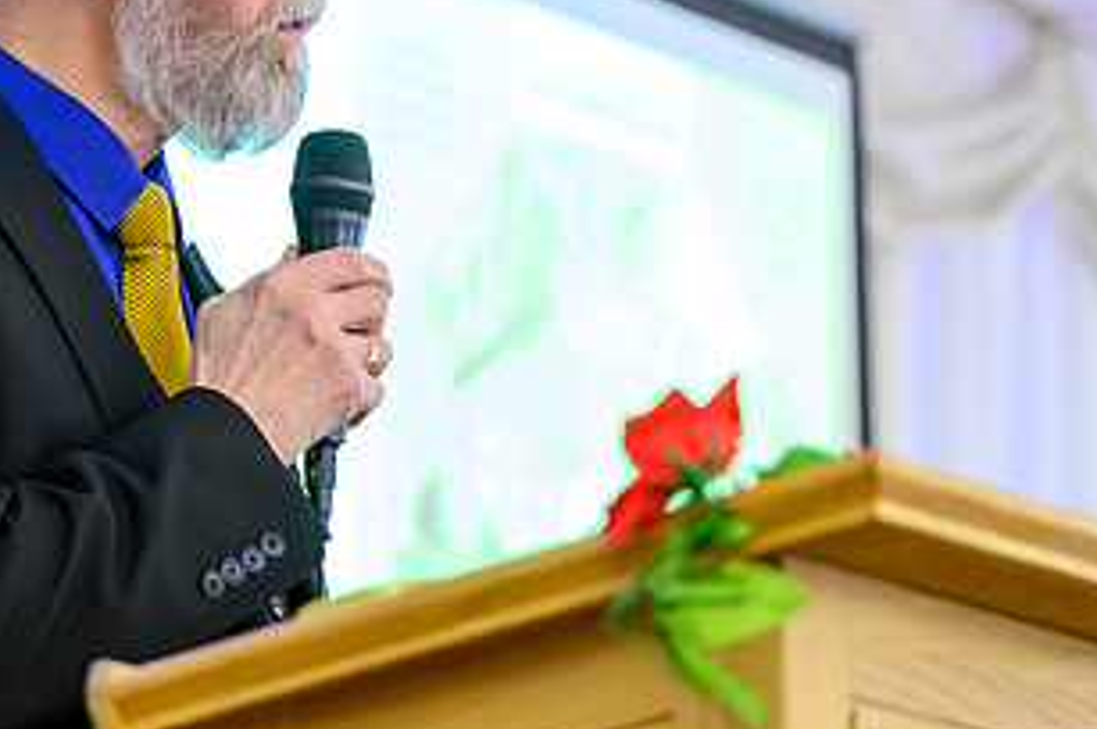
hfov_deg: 9.7
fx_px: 6453
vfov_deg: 6.5
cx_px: 279
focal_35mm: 212
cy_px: 204
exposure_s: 1/200
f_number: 2.8
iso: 12800
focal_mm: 100
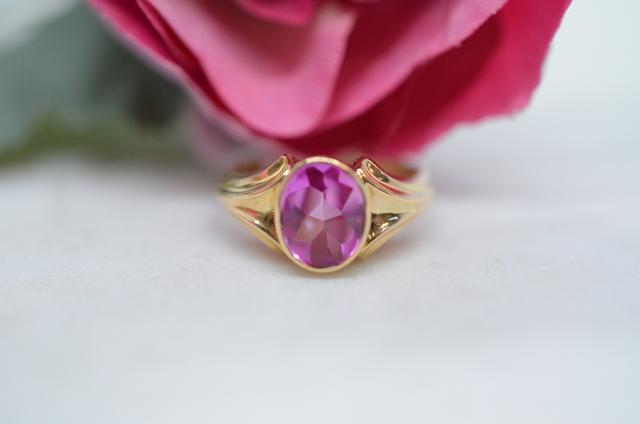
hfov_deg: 33.5
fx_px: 1064
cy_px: 212
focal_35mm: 60
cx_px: 320
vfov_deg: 22.5
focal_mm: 40
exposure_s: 1/2000
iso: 3200
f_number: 4
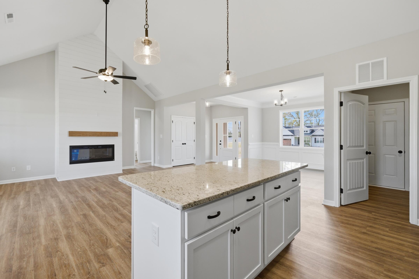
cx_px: 189
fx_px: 175
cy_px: 132
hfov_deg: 100.1
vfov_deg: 77.3
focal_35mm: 15
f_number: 7.1
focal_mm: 12
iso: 80
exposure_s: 1/40
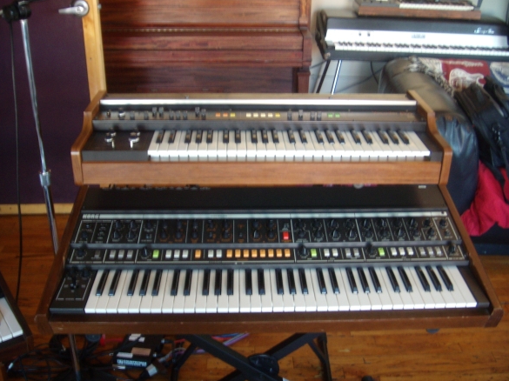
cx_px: 260
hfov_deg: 47.9
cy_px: 189
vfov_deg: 36.8
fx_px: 573
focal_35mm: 39
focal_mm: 6.4
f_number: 3.5
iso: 100
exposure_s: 1/5.42
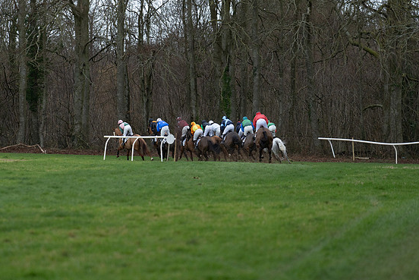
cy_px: 141
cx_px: 210
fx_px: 3669
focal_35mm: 315
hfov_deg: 6.5
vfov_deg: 4.4
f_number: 2.8
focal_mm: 200
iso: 800
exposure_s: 1/2000
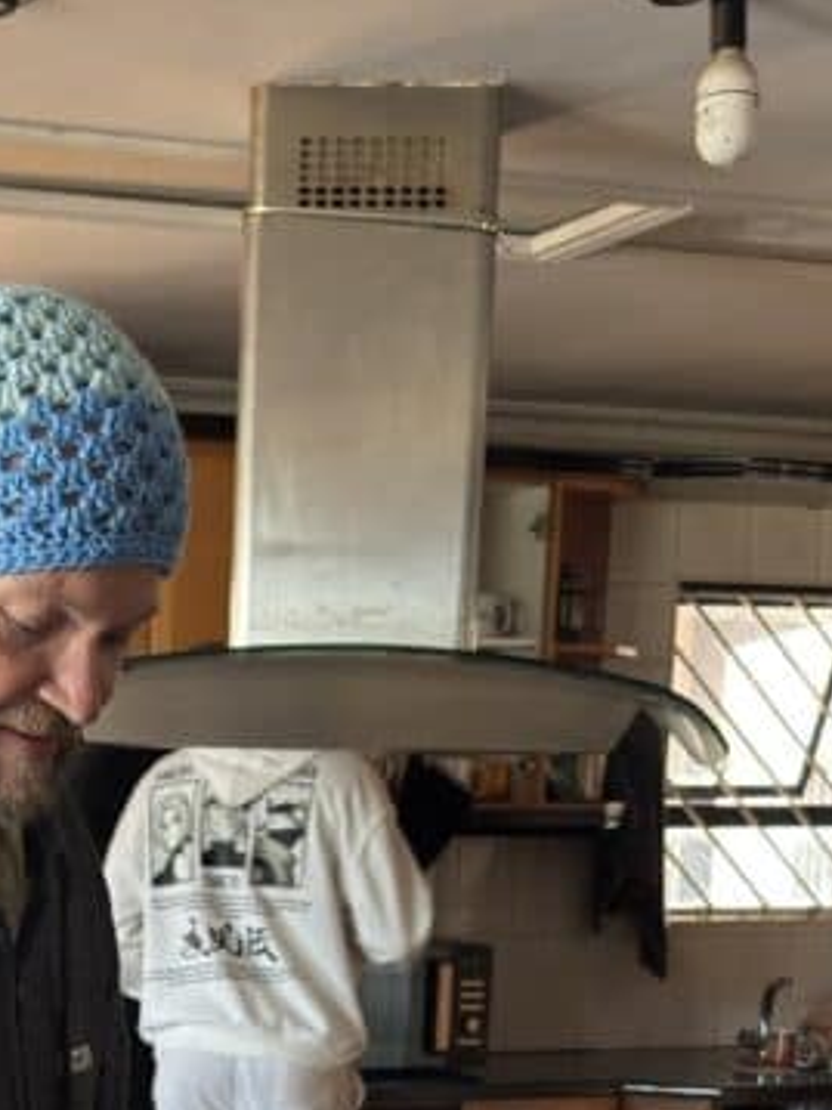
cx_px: 152
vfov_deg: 23.5
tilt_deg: -11.1
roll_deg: -0.6
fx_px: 2501
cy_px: 1224
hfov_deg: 18.7
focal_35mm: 78
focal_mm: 6.76
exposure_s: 1/48
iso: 200
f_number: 1.78
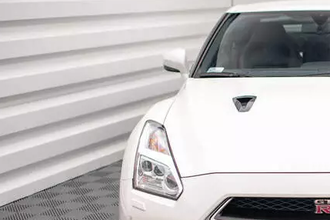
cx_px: 330
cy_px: 198
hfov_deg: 23.4
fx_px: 761
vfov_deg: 16.2
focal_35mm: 83
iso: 1000
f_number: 2.2
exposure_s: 1/160
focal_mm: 35
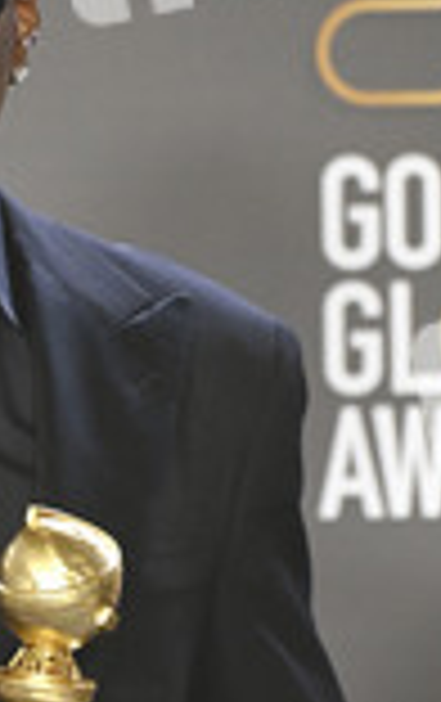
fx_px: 9235
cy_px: 594
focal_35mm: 482
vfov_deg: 4.4
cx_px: -126
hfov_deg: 2.7
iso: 6400
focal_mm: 185
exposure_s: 1/500
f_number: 5.6
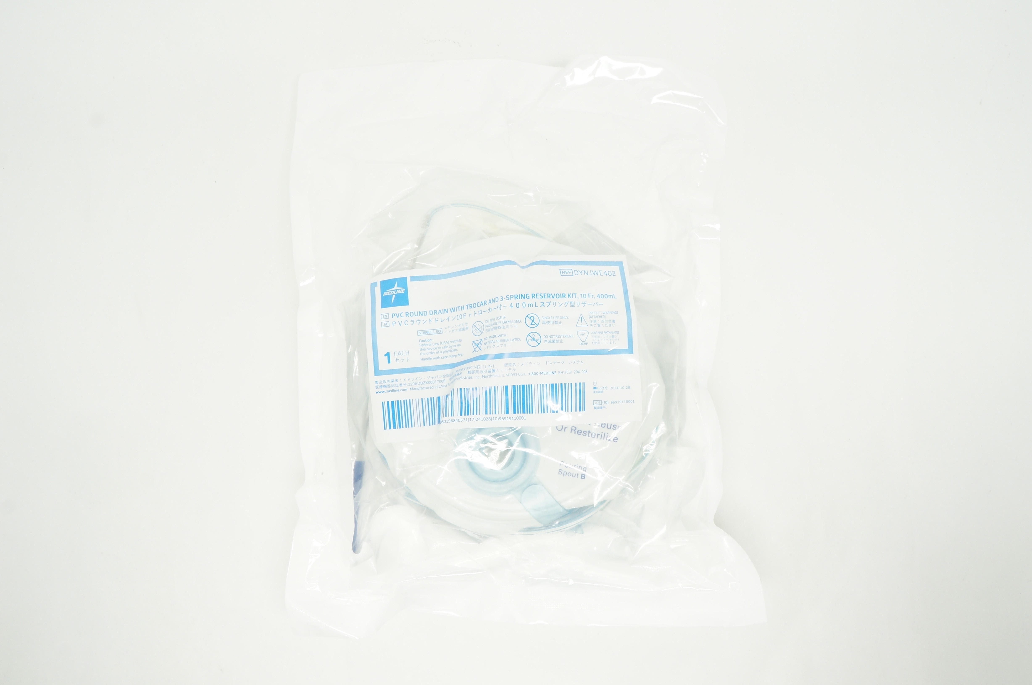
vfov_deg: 47.8
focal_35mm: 27
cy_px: 342
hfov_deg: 67.4
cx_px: 516
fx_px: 773
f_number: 11
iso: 400
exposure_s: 1/15
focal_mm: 18
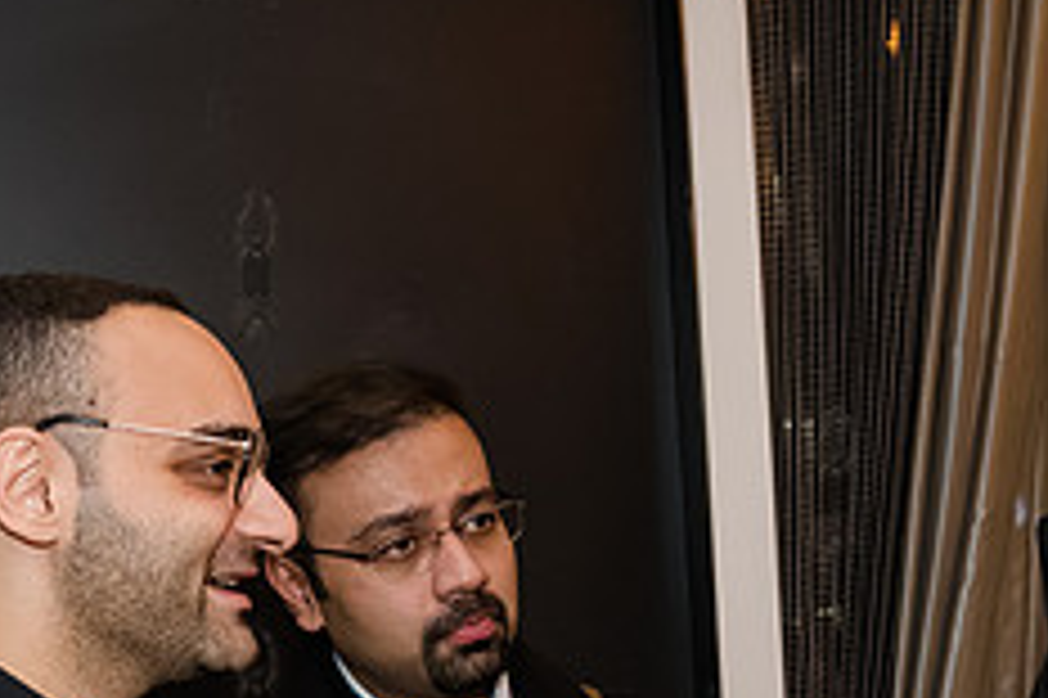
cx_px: 252
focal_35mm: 99
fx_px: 2880
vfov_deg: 13.6
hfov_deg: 20.5
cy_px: 699
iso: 6400
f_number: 5
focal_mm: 35
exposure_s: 1/200
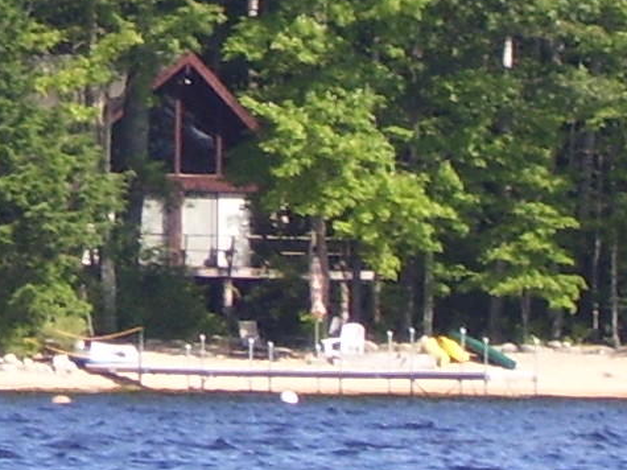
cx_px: -502
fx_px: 10901
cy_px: -1
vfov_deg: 2.5
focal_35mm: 602
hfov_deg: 3.3
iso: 80
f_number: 4.6
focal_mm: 18
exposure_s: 1/250
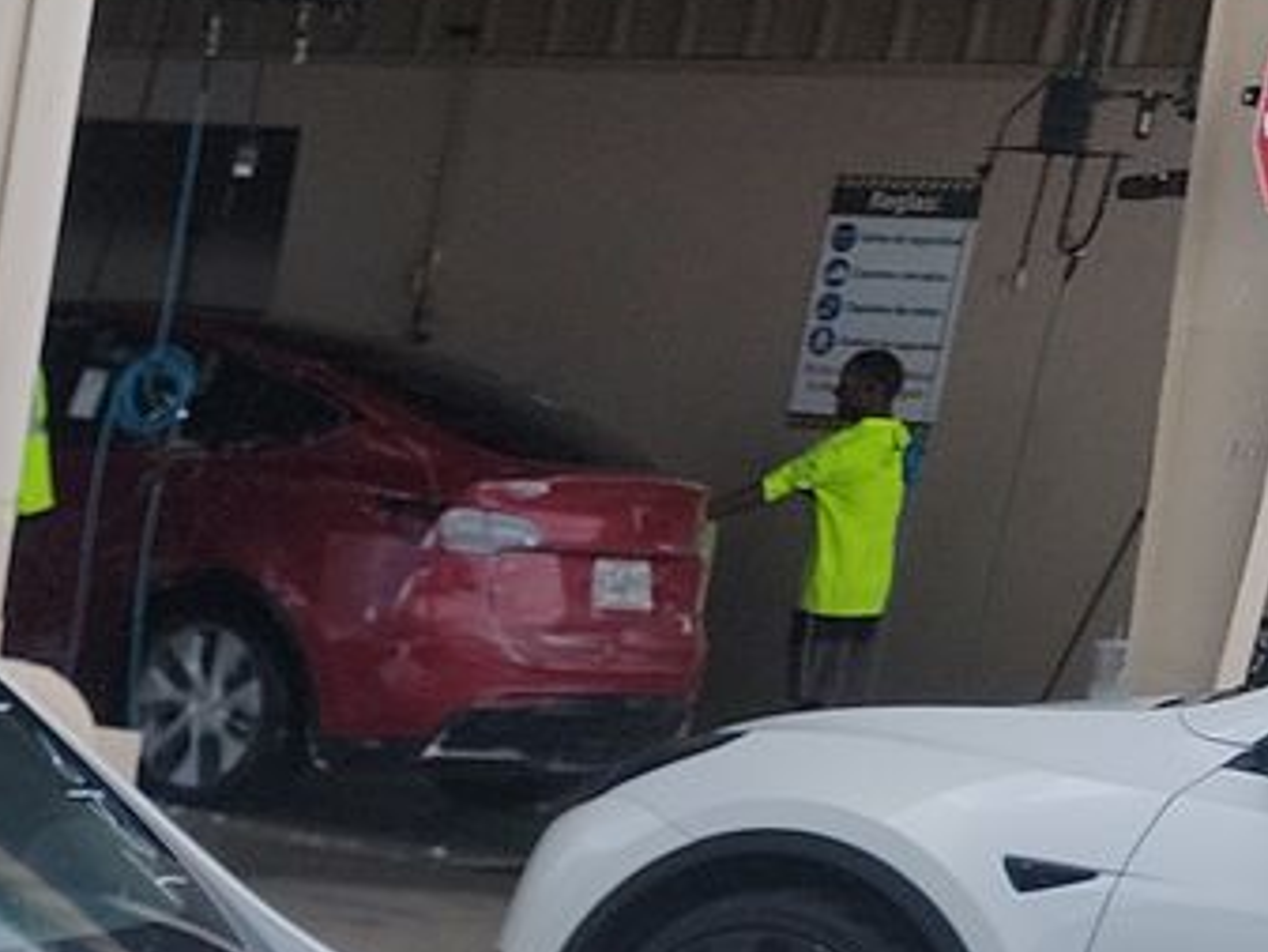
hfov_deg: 15.4
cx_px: -824
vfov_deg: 11.9
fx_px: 4177
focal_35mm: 114
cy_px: 1780
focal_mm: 6.7
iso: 50
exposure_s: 1/516
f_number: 1.8
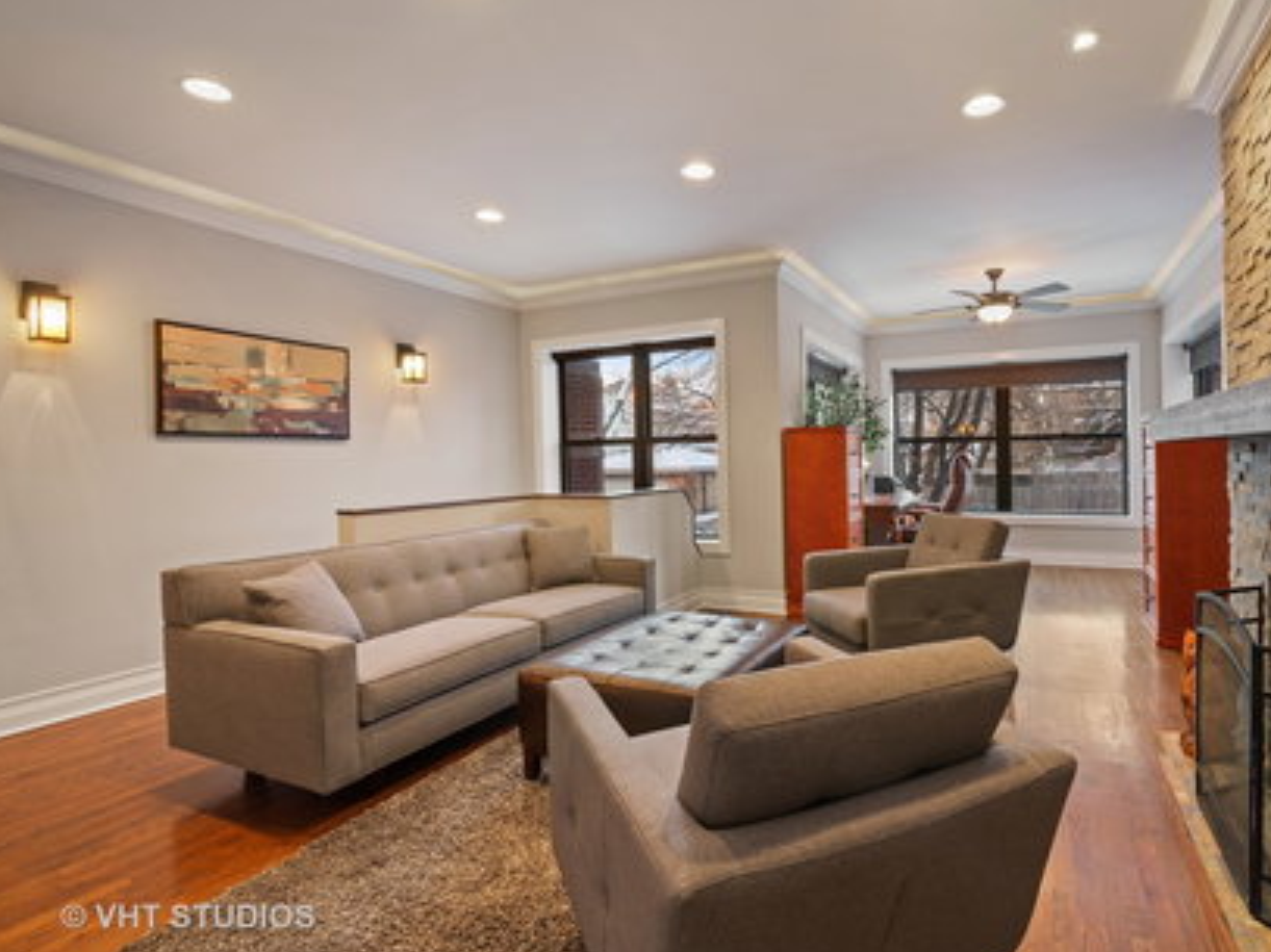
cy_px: 468
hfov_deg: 90.4
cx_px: 731
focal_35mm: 17
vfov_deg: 74.7
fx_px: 624
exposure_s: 2
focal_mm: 15
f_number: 8
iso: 200
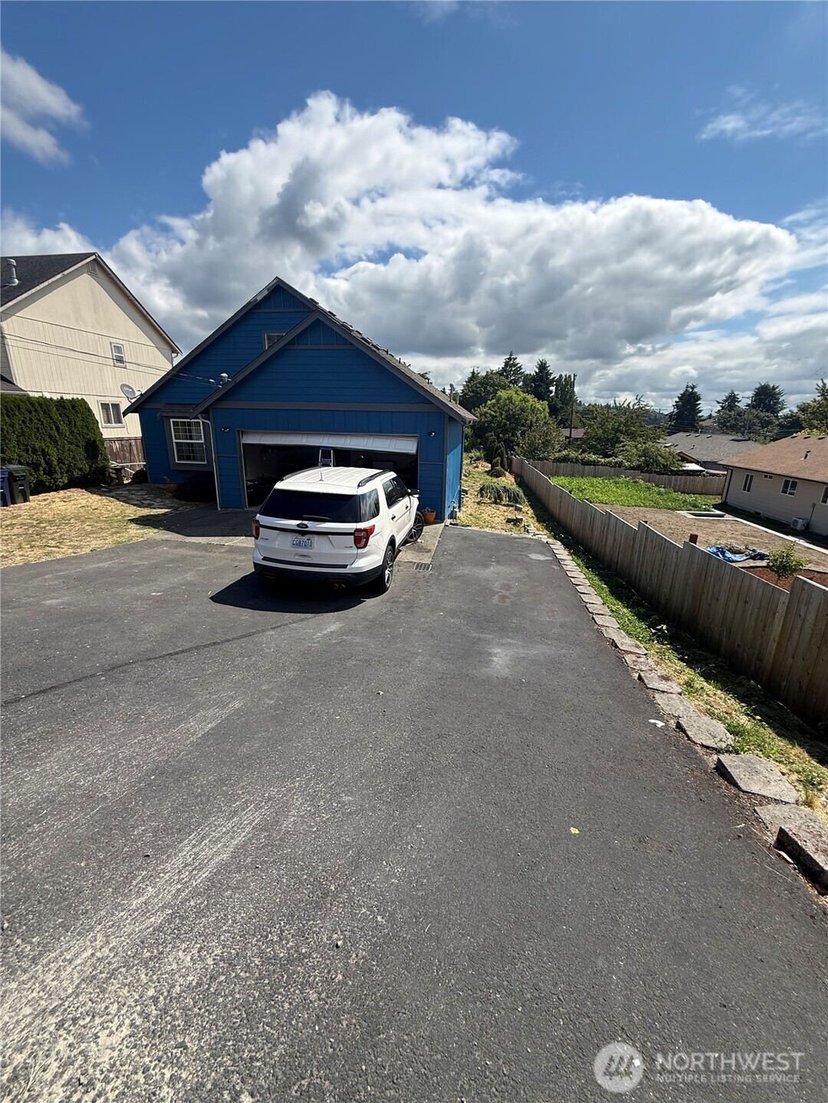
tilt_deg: -16.4
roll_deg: -1.7
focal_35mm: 14
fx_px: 446
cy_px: 552
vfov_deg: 102.1
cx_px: 414
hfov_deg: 85.7
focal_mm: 2.22
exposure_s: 1/1534
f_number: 2.2
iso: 80
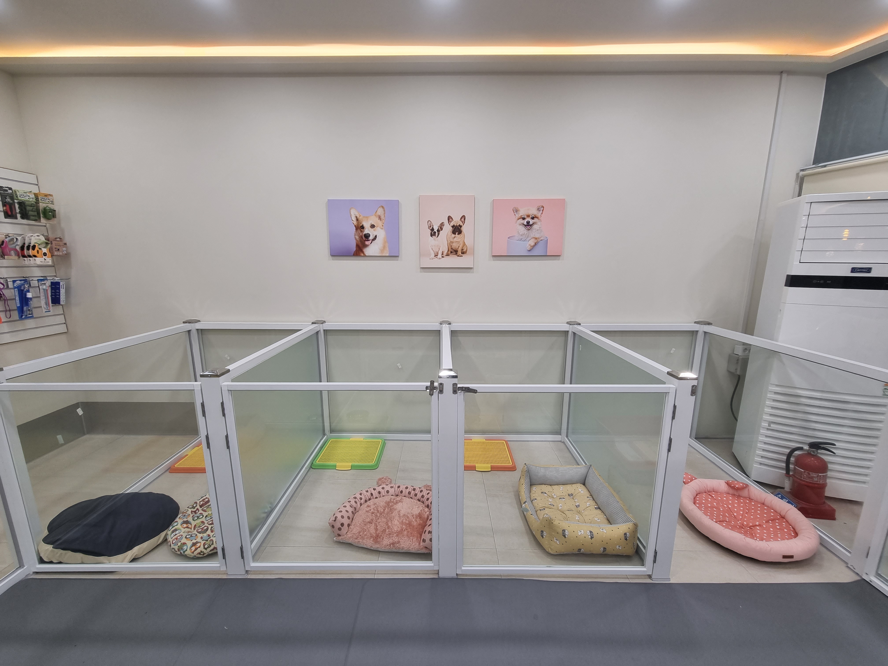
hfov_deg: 106.2
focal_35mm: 13
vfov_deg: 89.9
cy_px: 333
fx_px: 333
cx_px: 444
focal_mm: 2.2
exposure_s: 1/60
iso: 80
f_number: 2.2
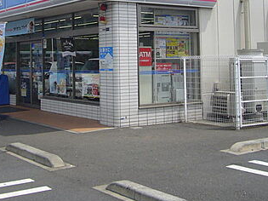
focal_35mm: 61
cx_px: 98
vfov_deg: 23.6
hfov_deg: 31.5
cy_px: 34
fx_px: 472
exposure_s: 1/320
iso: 80
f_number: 5.6
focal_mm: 4.9
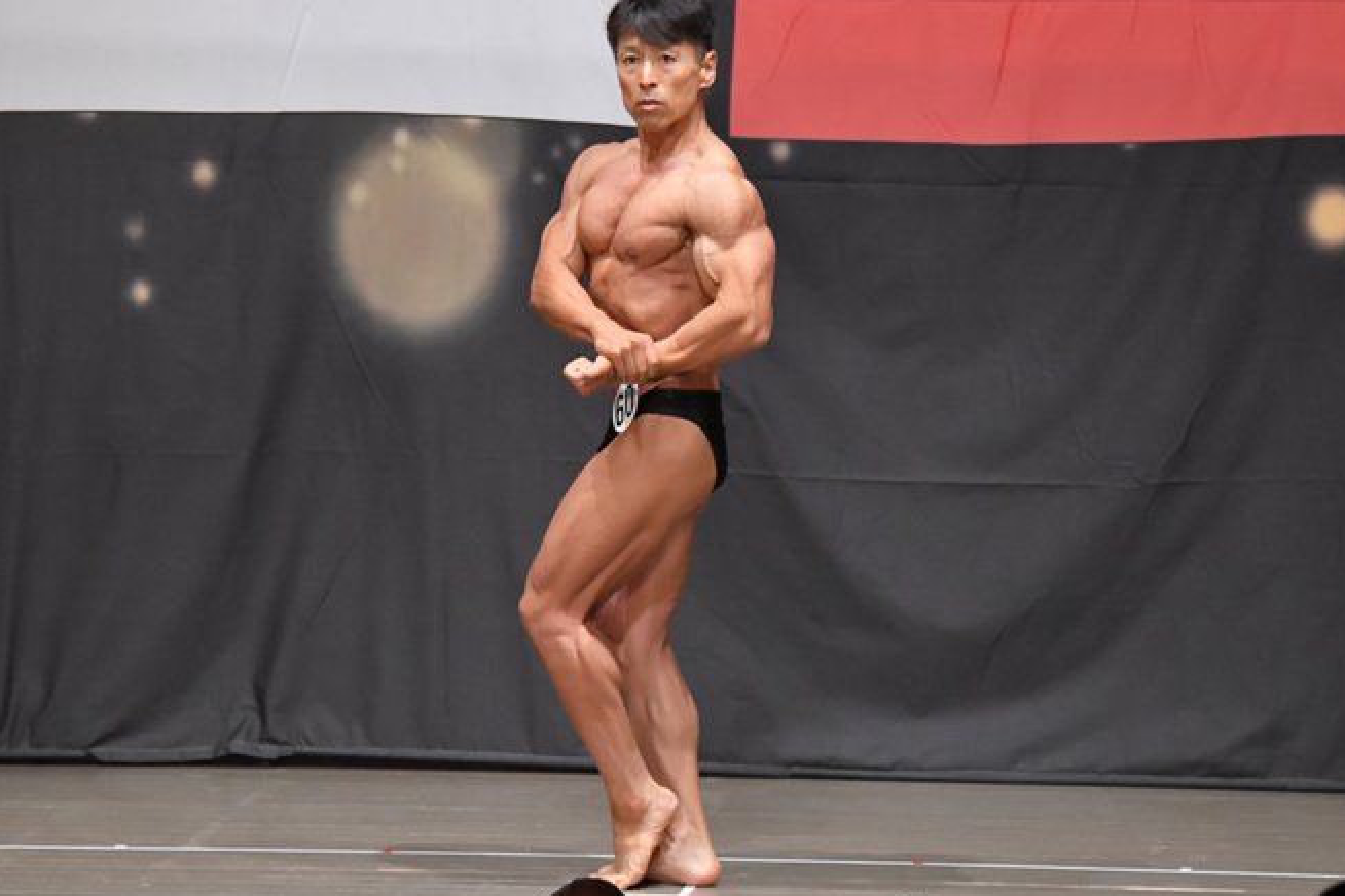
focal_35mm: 257
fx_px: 9601
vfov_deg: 5.3
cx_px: 589
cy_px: 415
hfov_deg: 8.0
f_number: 5.6
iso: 6400
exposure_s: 1/400
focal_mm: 145
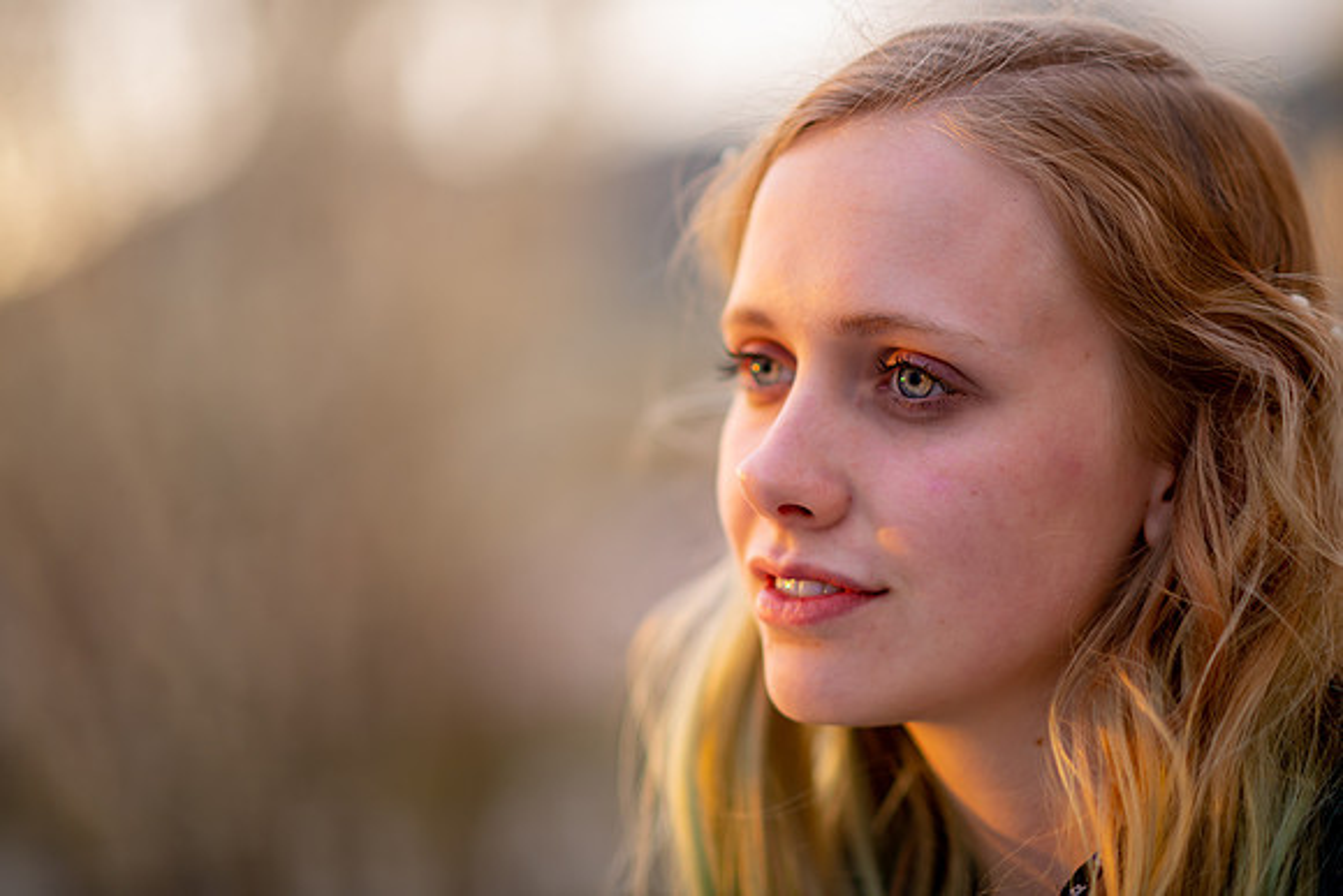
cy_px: 448
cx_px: 672
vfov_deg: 13.0
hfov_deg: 19.5
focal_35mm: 105
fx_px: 3918
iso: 320
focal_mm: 105
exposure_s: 1/160
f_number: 2
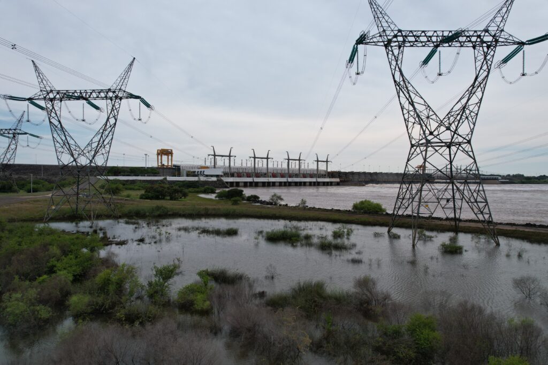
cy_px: 182
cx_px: 274
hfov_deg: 78.6
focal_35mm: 22
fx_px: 335
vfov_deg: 57.2
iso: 100
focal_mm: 8.38
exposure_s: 1/2500
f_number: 2.8
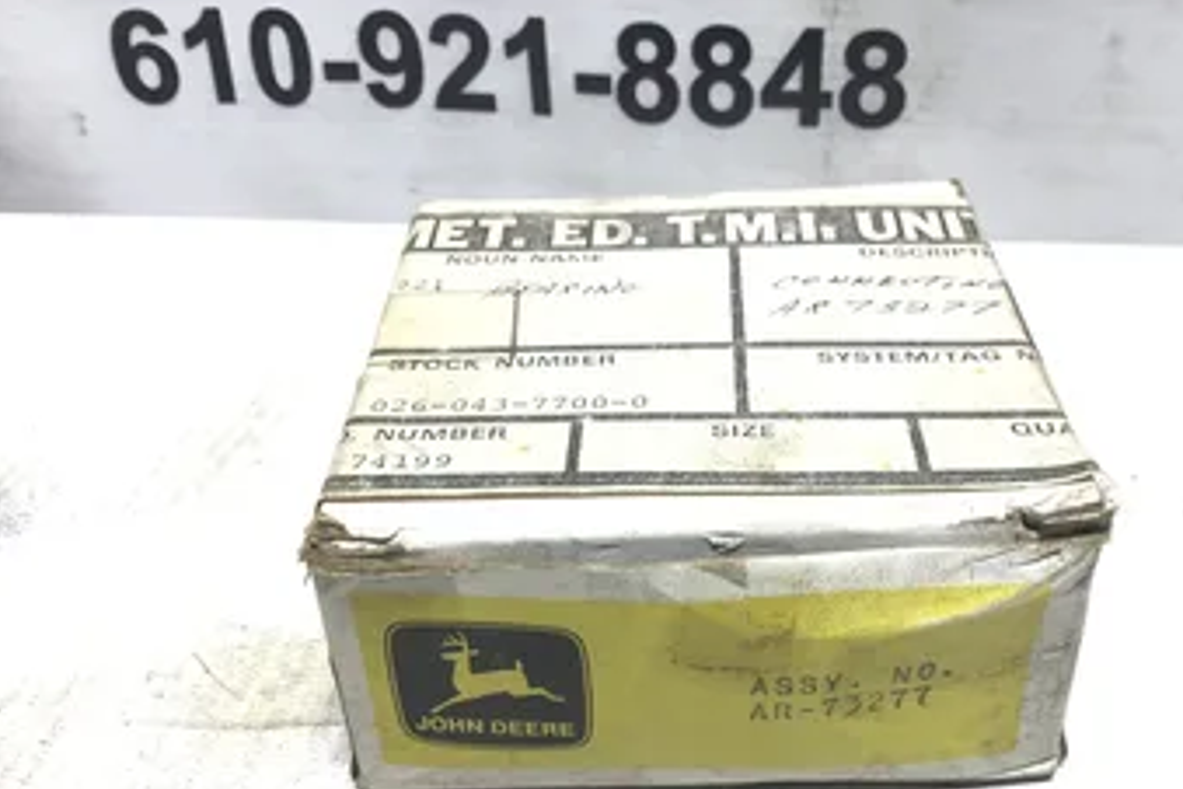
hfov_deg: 50.5
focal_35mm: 38
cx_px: 694
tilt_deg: -37.8
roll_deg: -0.1
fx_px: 1249
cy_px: 506
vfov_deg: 34.8
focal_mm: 3.3
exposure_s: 1/120
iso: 40
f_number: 2.4
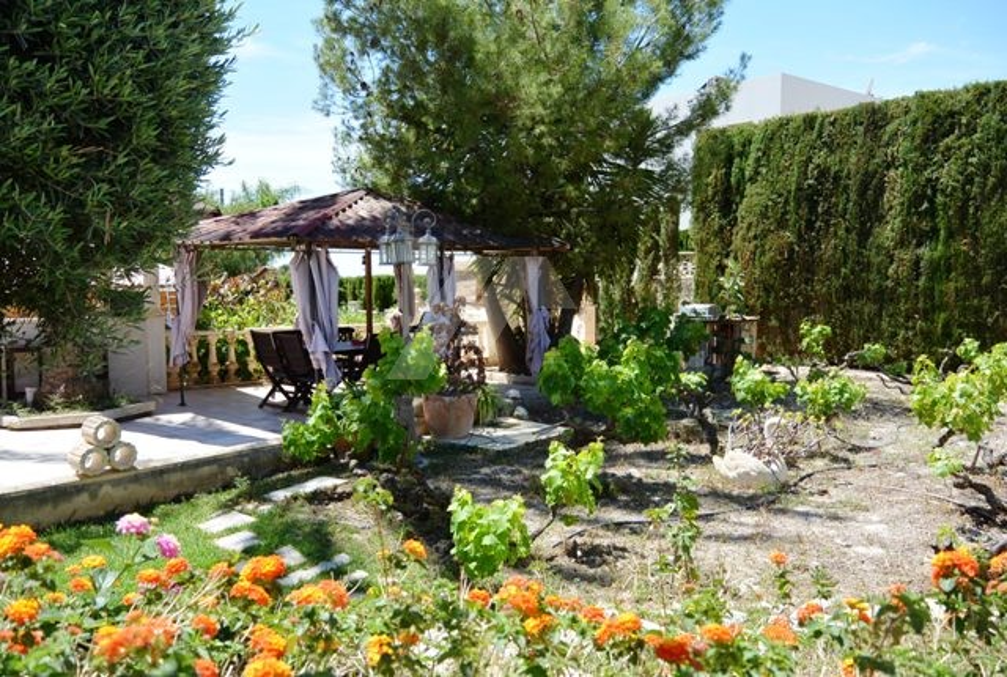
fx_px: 813
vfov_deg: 45.2
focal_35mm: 29
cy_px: 338
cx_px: 504
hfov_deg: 63.5
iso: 100
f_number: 3.5
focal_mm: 11
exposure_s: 1/640
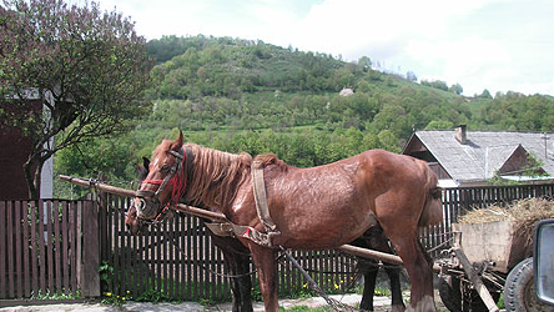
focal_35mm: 42
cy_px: 146
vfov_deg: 28.4
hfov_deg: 48.3
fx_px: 617
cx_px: 275
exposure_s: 1/350
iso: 50
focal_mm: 6.3
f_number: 3.3
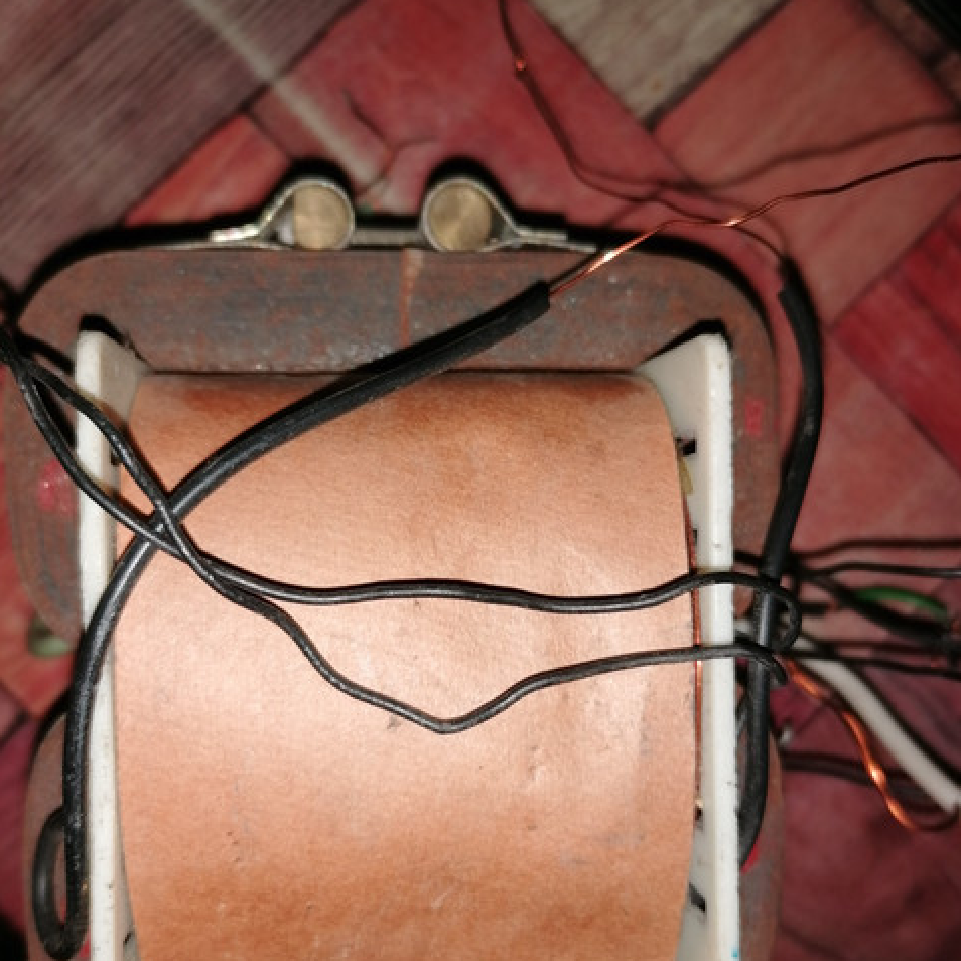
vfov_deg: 50.9
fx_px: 1005
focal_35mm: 32
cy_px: 554
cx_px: 479
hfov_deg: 51.1
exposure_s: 1/120
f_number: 1.8
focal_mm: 4.75
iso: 50
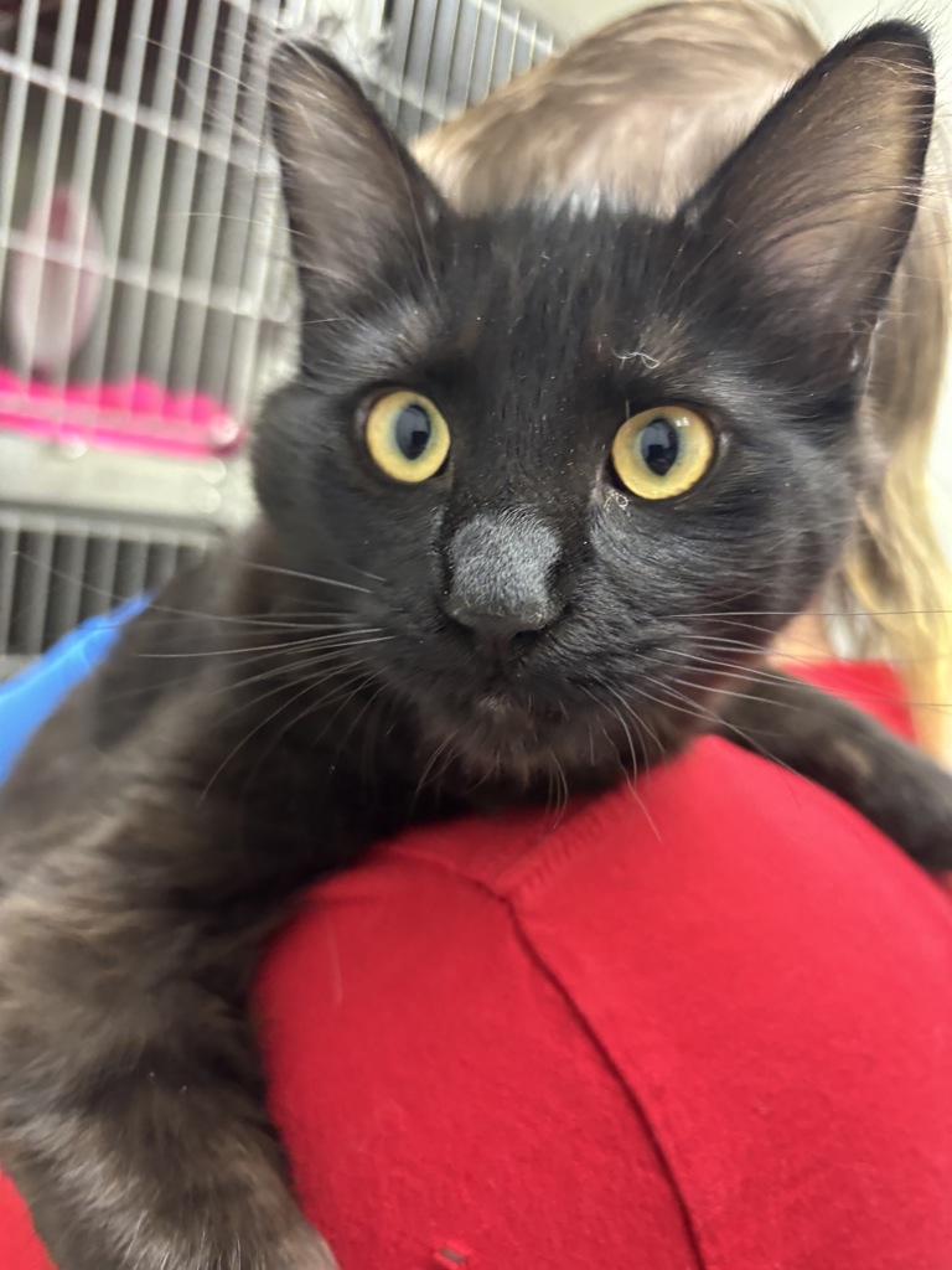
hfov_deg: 53.1
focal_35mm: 26
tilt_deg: -6.6
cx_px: 476
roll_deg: -11.0
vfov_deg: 67.3
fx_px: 953
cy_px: 635
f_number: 1.6
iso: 400
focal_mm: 5.96
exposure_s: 1/40
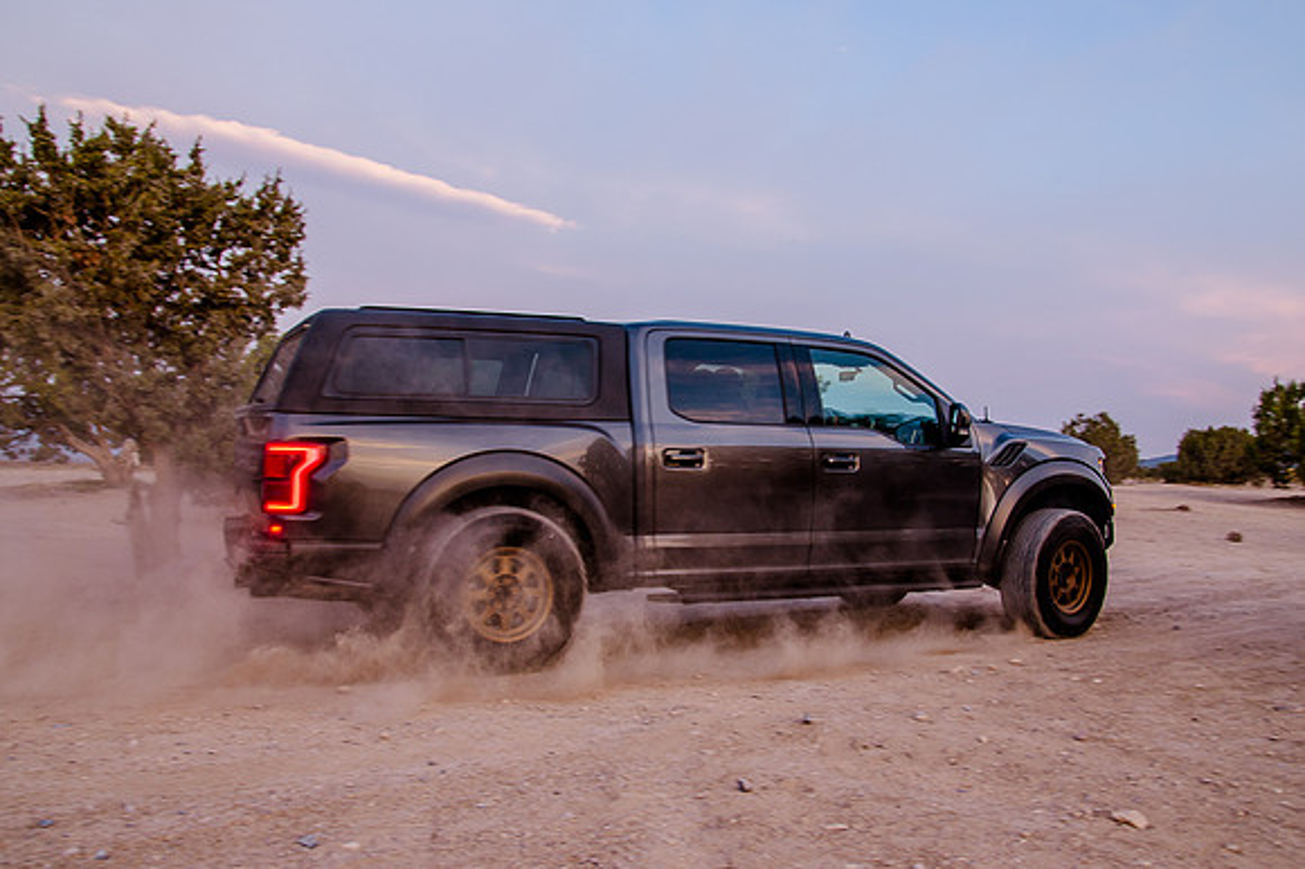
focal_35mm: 31
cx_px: 656
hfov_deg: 60.7
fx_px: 1115
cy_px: 457
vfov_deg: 42.5
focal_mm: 24
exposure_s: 1/160
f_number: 5
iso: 500
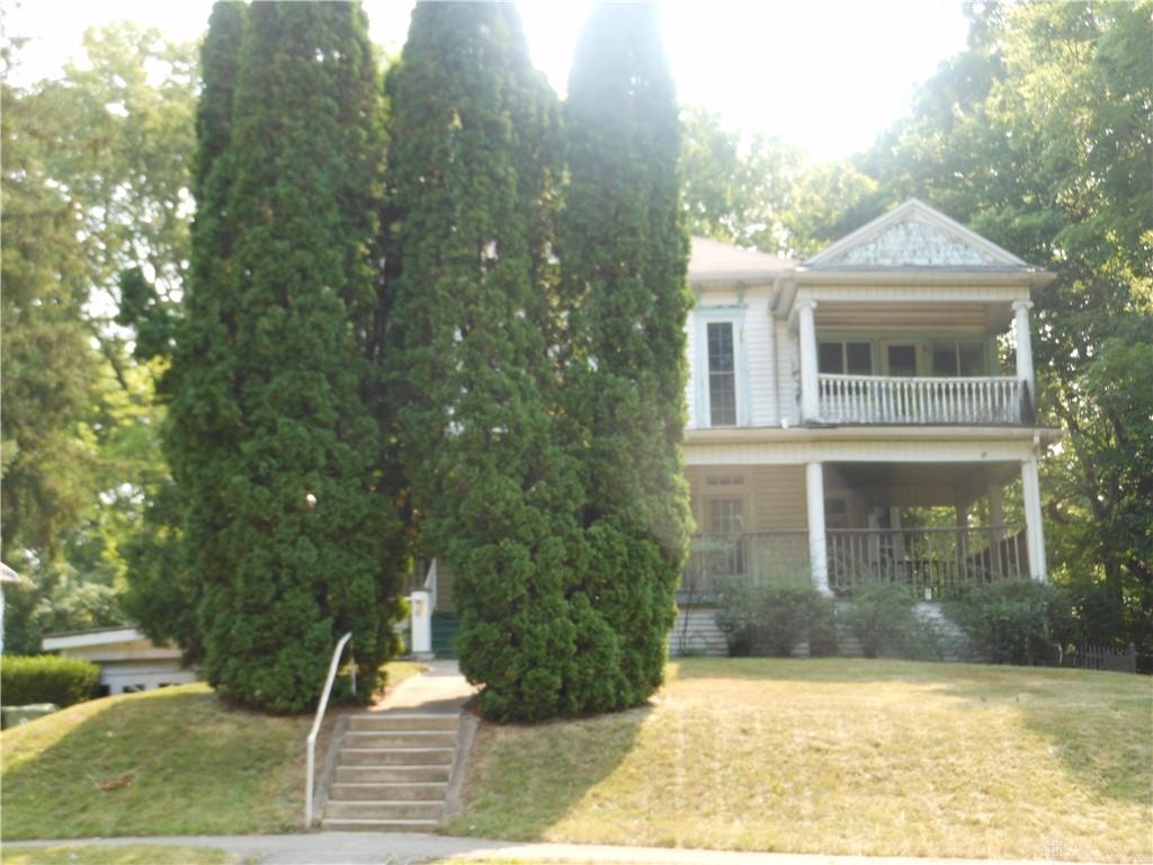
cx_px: 576
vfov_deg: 27.0
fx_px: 1799
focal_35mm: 54
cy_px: 432
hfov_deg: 35.5
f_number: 4.9
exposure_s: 1/80
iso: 80
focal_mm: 9.6
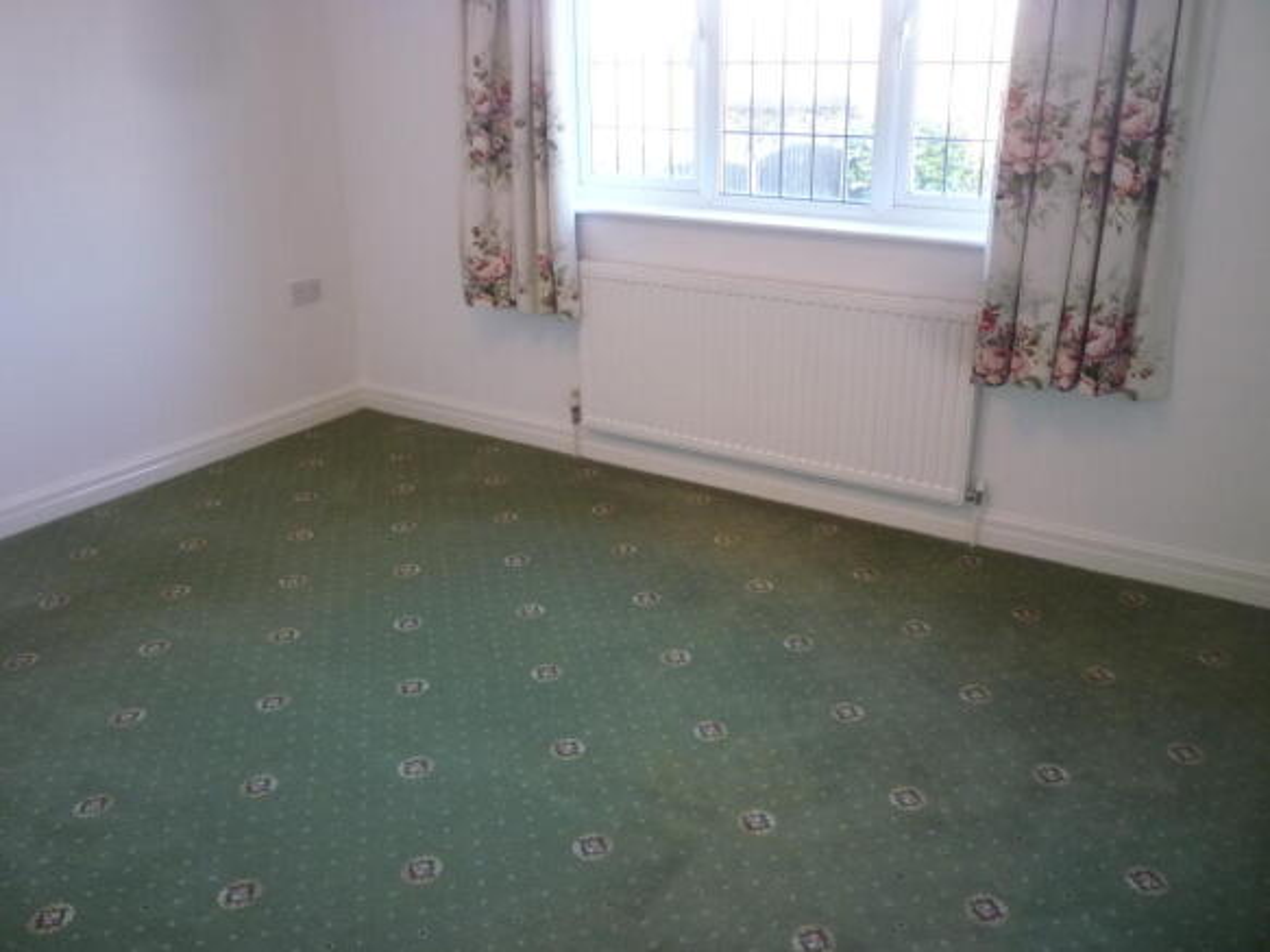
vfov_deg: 48.2
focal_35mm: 29
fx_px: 1064
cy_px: 476
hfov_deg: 61.7
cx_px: 635
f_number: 3.3
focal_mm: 5.2
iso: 250
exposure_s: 1/30
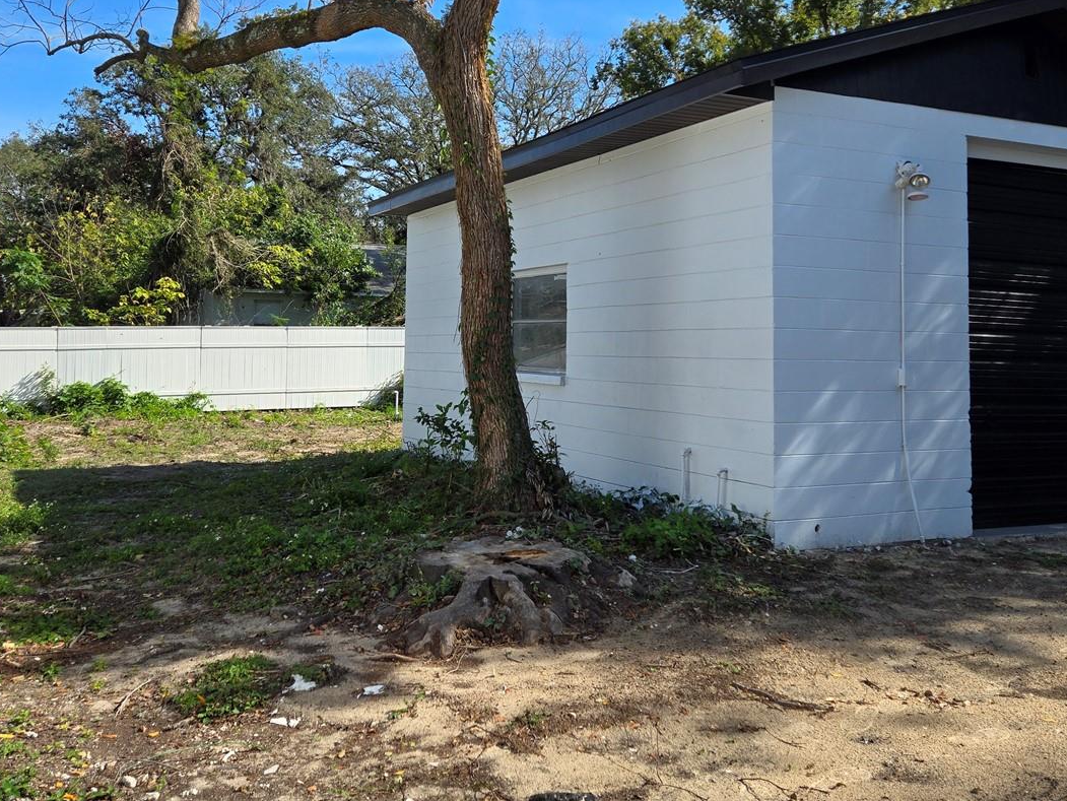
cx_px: 571
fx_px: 1079
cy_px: 274
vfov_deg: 40.3
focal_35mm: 35
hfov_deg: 52.6
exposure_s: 1/1258
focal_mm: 5.4
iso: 25
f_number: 1.8
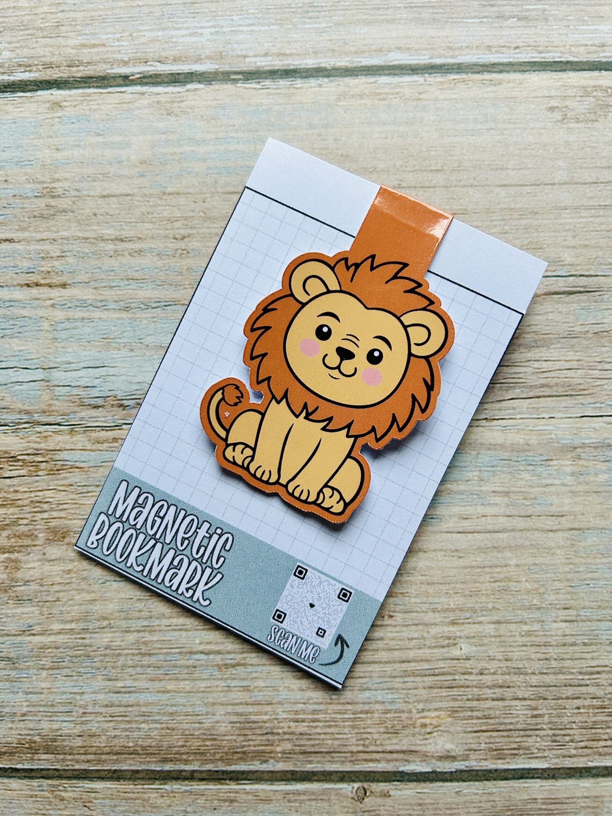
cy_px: 408
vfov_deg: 67.3
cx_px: 306
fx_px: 613
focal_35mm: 26
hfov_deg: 53.1
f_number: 1.5
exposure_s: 1/60
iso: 125
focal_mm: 5.7
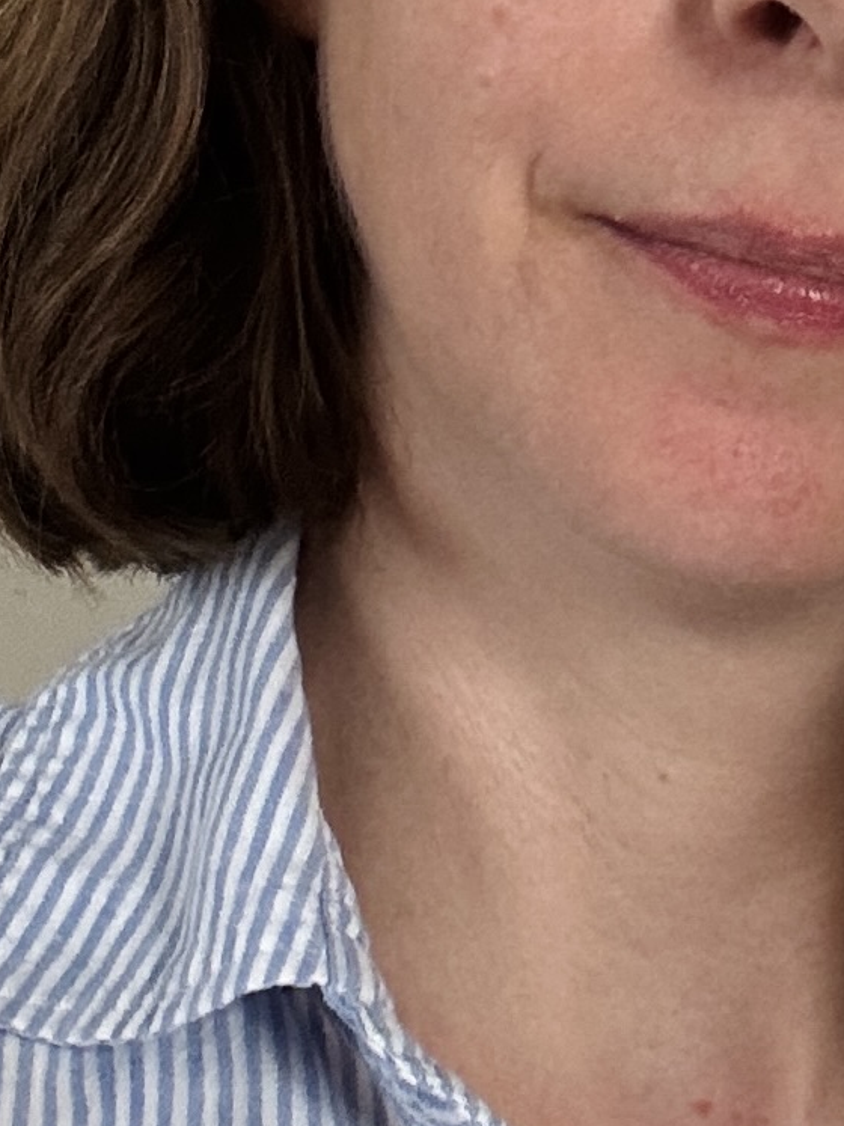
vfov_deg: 15.6
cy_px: -3
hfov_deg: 11.9
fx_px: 4032
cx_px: 437
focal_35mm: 124
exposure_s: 1/60
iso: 250
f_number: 1.9
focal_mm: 2.69
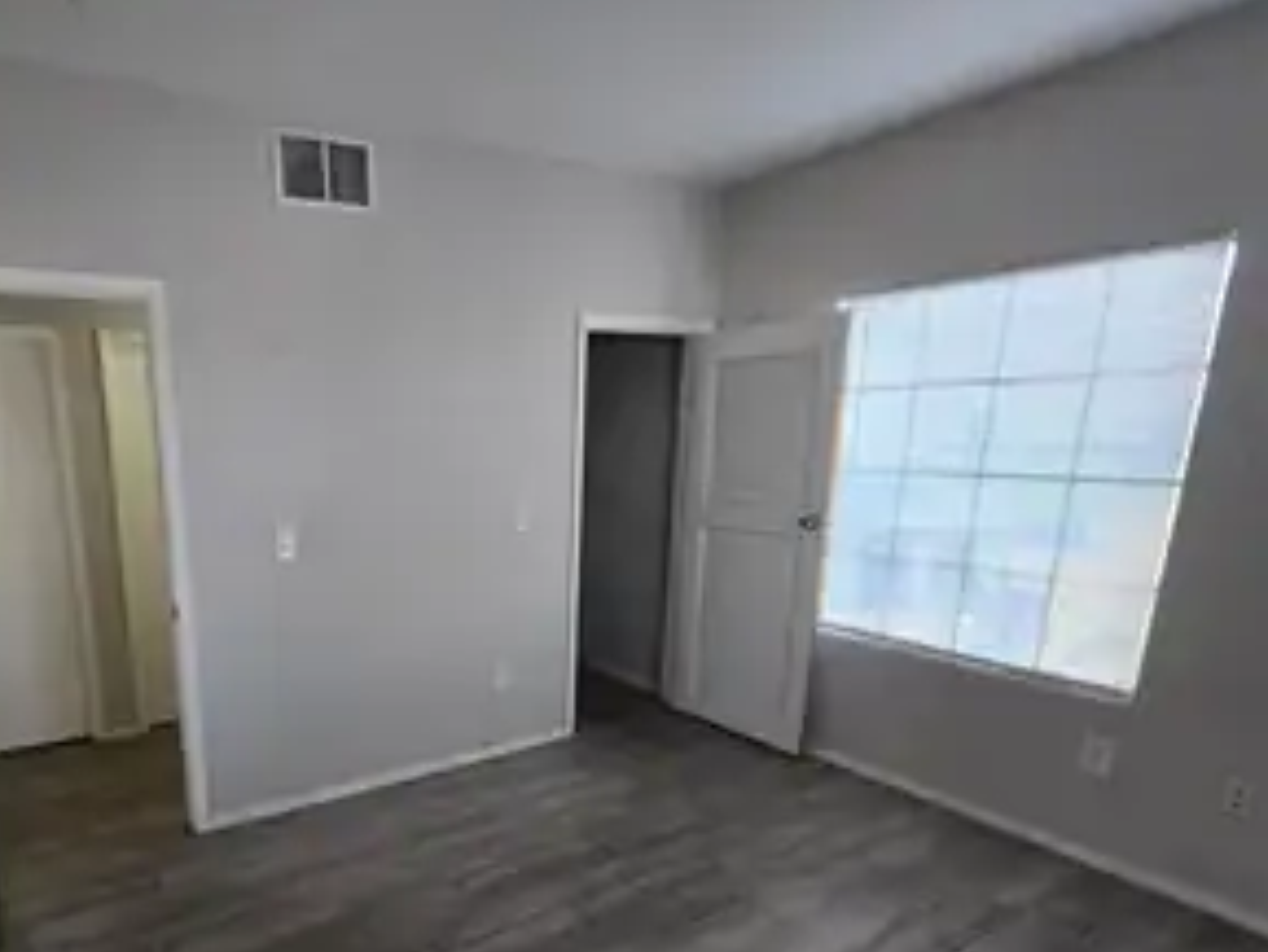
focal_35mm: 18
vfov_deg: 70.4
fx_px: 660
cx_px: 395
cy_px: 601
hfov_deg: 83.8
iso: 100
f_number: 2.2
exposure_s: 1/60
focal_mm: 2.2
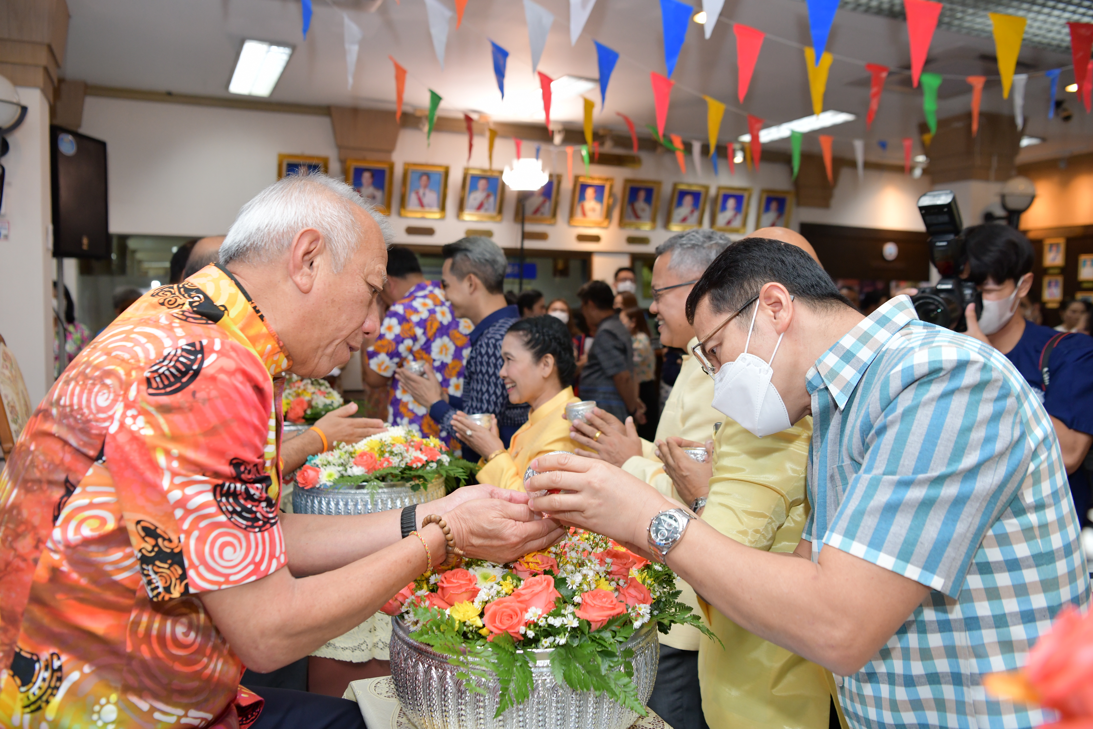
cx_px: 546
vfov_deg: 43.6
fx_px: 911
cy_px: 364
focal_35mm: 30
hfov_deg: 61.9
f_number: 4
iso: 1000
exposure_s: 1/200
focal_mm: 30
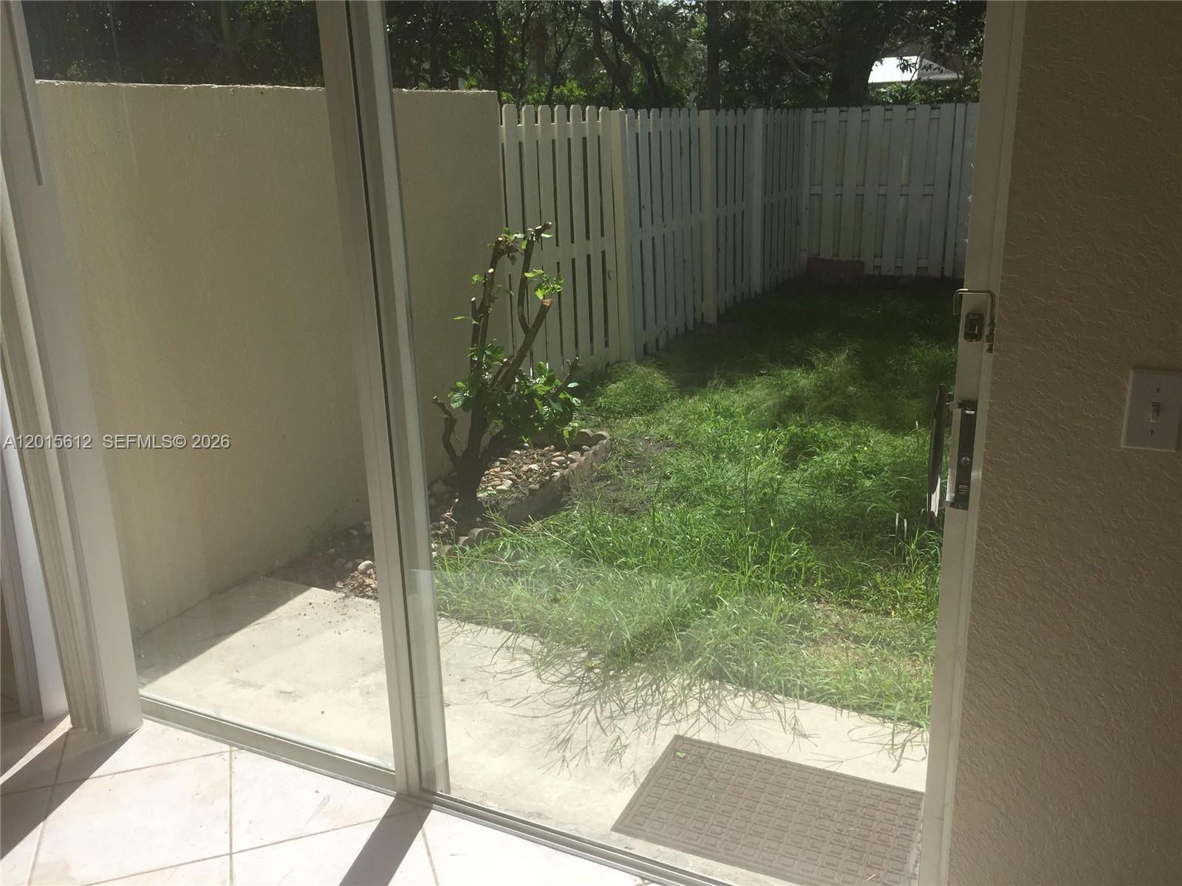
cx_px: 591
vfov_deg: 48.2
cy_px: 443
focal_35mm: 29
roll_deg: +0.7
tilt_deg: -18.4
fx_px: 990
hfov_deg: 61.7
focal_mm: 4.15
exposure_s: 1/2475
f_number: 2.2
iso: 32
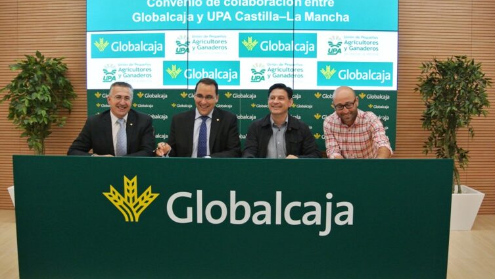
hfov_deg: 62.6
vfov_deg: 37.7
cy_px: 122
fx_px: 407
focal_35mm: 31
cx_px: 252
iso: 640
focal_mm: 11
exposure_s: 1/125
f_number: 3.5
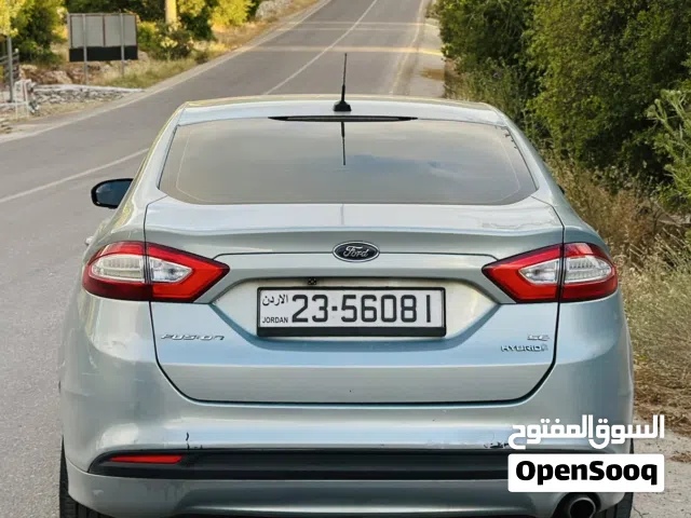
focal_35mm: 48
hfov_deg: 39.7
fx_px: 958
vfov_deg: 30.3
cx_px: 346
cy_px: 259
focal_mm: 6.86
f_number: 1.78
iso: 80
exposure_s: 1/816
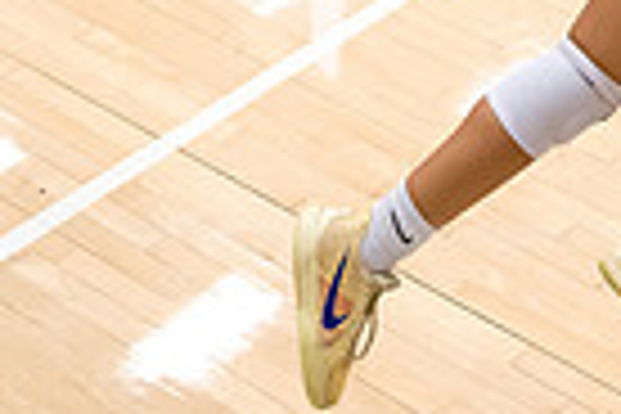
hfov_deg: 16.2
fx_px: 2018
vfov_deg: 10.5
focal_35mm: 117
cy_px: -488
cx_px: 902
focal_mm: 24
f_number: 2.8
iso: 2000
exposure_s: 1/1000
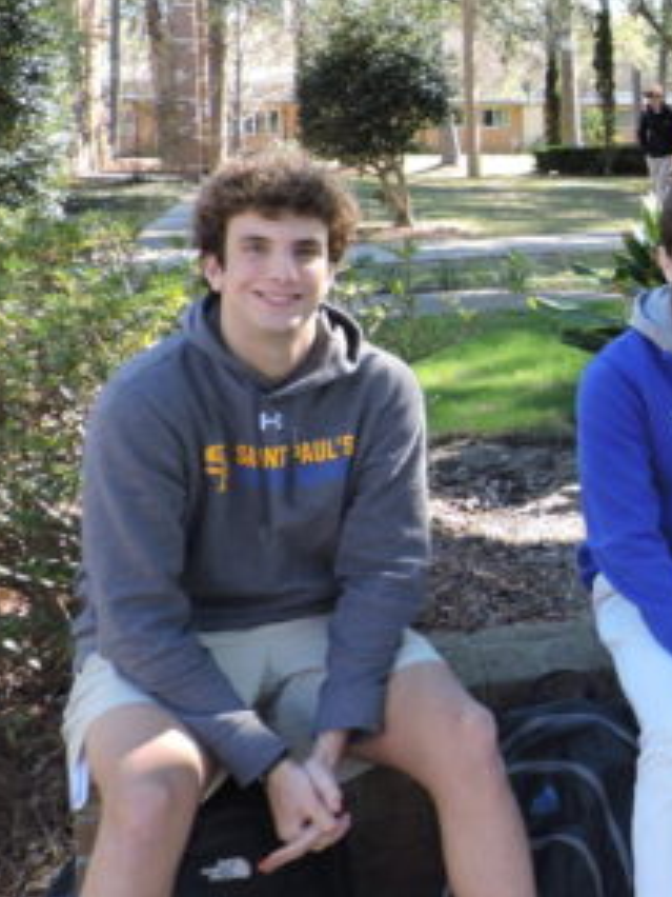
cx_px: 1060
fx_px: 1786
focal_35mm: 69
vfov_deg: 28.0
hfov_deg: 18.4
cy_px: 314
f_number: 3.1
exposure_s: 1/100
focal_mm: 5
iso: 100
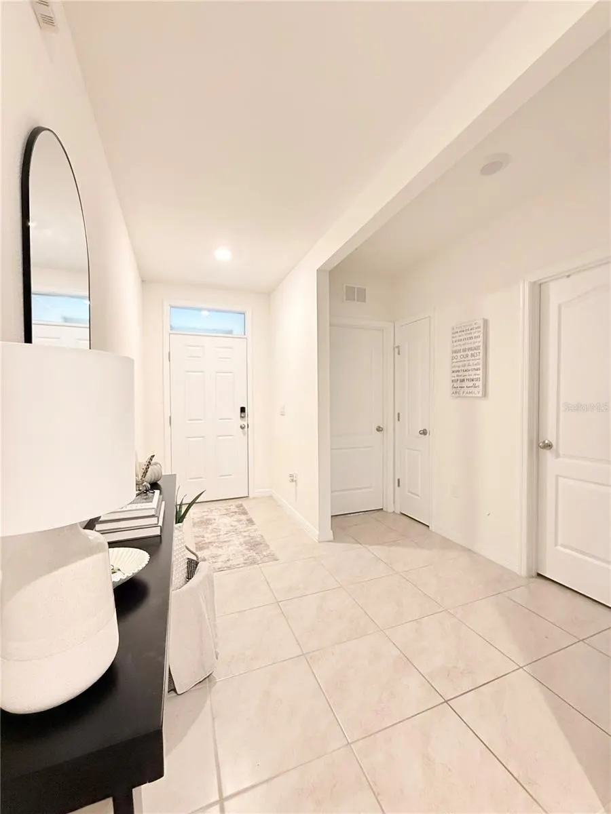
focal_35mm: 14
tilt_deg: -0.2
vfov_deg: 102.1
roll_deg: +0.4
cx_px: 306
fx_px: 329
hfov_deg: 85.7
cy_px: 407
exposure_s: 1/60
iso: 640
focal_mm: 2.22
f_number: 2.2
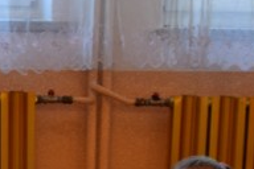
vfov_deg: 4.8
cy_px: 329
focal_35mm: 281
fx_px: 1982
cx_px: -119
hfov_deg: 7.2
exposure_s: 1/80
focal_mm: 30
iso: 400
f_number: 4.2
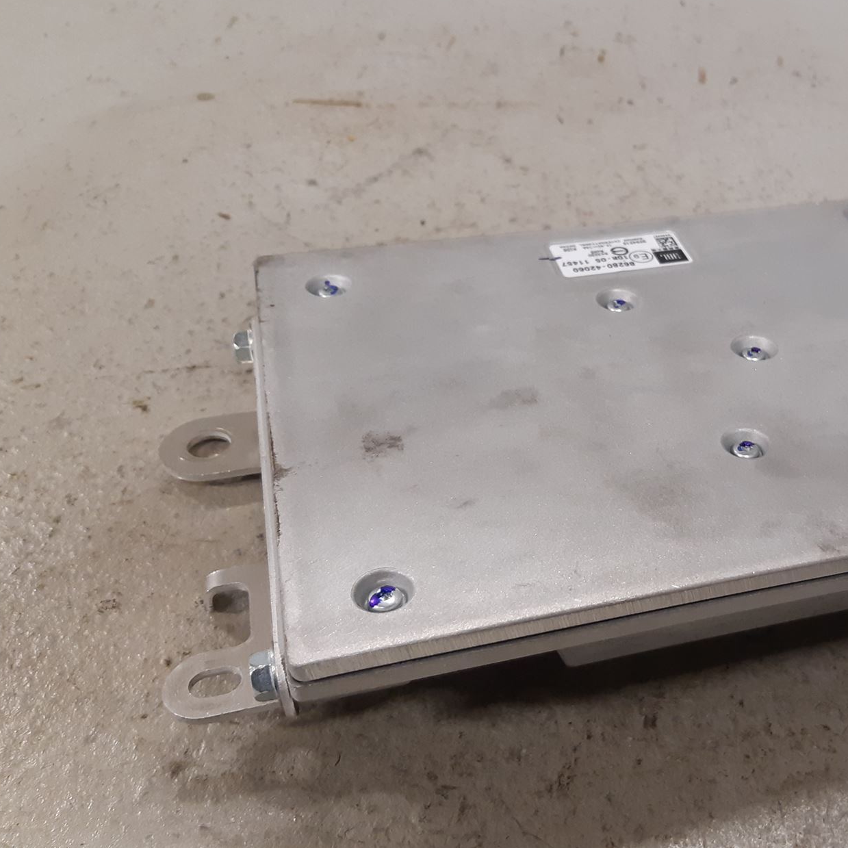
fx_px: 1053
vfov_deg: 43.9
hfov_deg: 42.4
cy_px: 439
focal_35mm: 38
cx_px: 647
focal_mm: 3.93
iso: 160
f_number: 1.7
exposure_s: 1/50
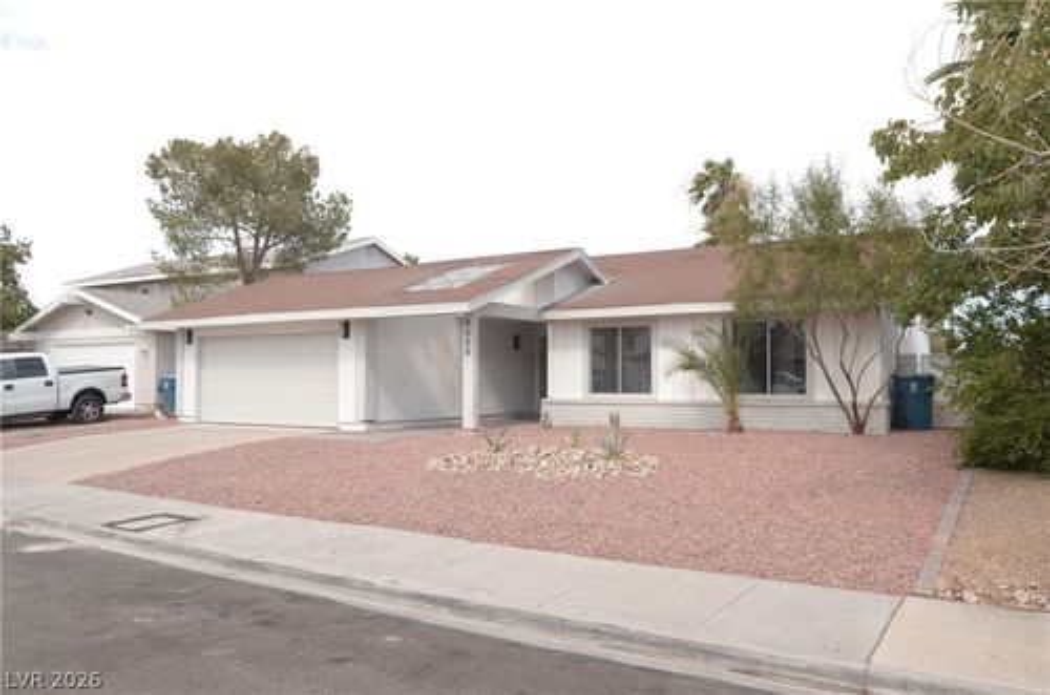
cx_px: 525
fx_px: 786
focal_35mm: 27
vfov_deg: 47.7
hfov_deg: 67.5
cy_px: 348
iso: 200
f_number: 7.1
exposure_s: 1/200
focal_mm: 18
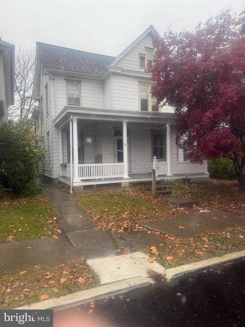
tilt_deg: -2.6
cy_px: 164
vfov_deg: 71.6
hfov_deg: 56.8
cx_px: 122
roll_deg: +1.9
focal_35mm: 24
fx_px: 226
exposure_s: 1/501
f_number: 1.78
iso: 100
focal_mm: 6.76
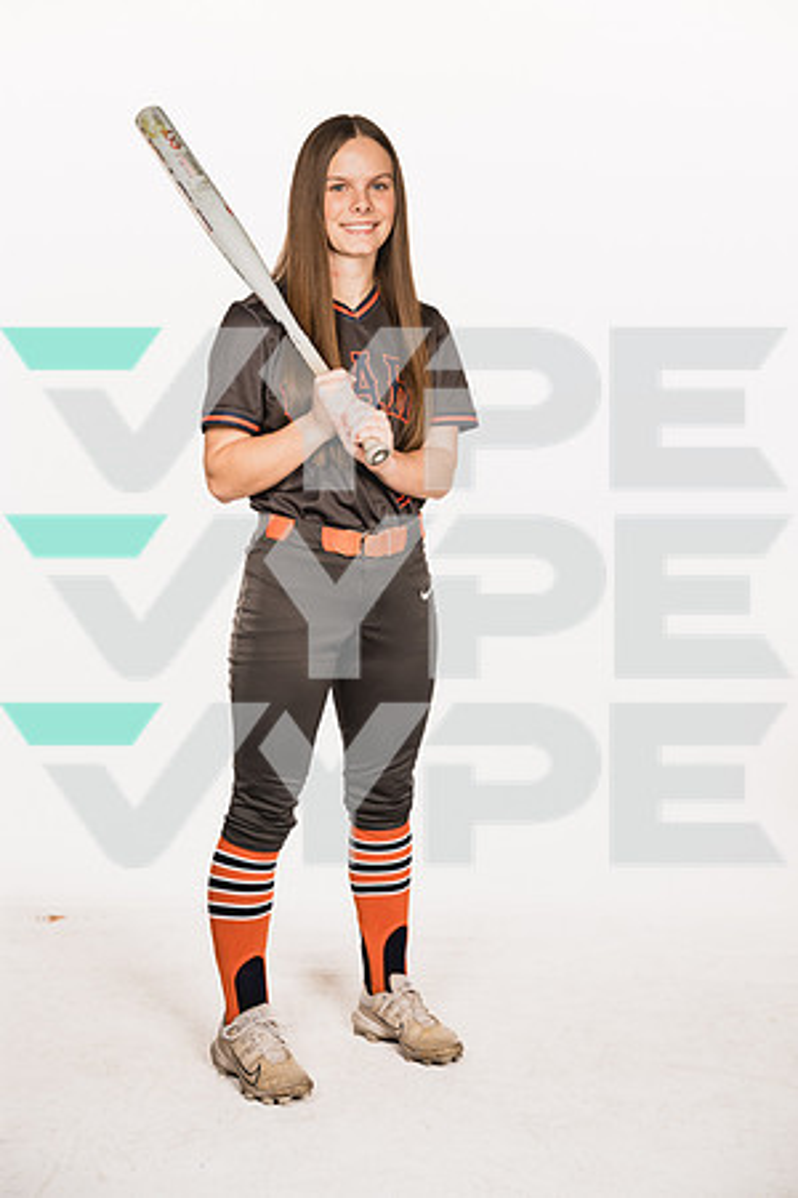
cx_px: 399
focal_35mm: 62
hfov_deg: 21.9
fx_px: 2061
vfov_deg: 32.4
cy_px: 599
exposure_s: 1/400
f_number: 5.6
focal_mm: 62
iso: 500
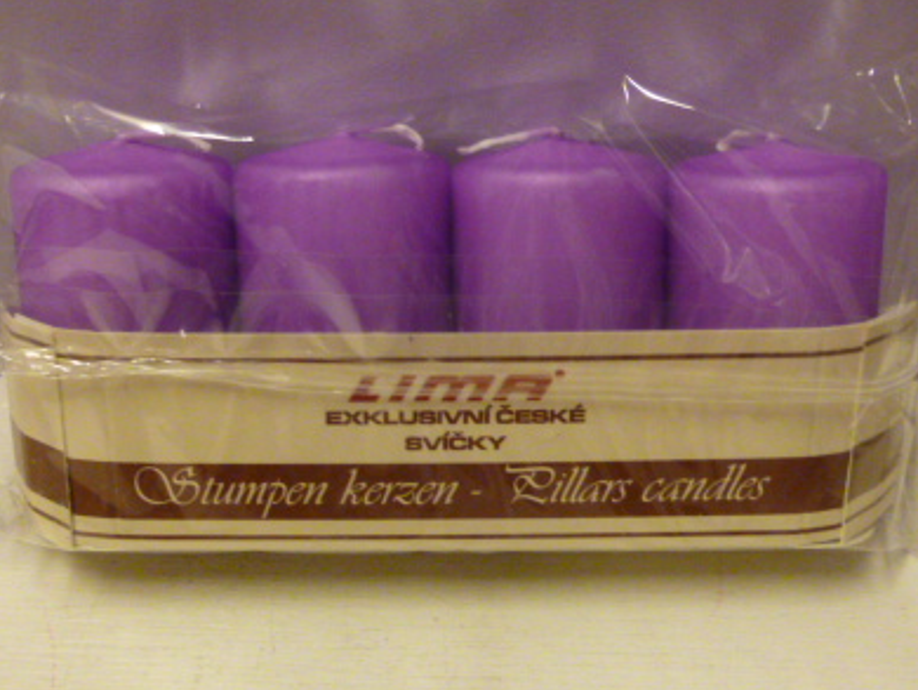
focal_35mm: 41
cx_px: 426
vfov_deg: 35.2
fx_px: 1088
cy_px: 363
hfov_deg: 45.7
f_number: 3.1
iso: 400
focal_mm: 4.5
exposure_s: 1/30
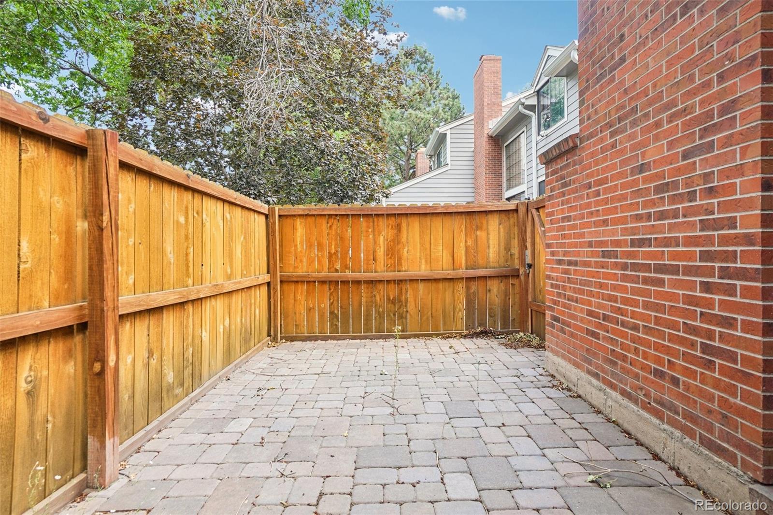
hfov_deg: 90.0
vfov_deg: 67.4
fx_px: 386
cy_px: 258
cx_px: 386
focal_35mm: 18
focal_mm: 12
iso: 100
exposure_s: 1/30
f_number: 8
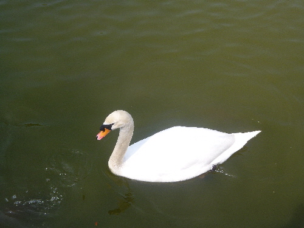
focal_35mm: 54
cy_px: 114
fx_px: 474
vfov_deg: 27.0
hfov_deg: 35.5
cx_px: 152
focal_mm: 9.6
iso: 100
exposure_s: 1/400
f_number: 3.6
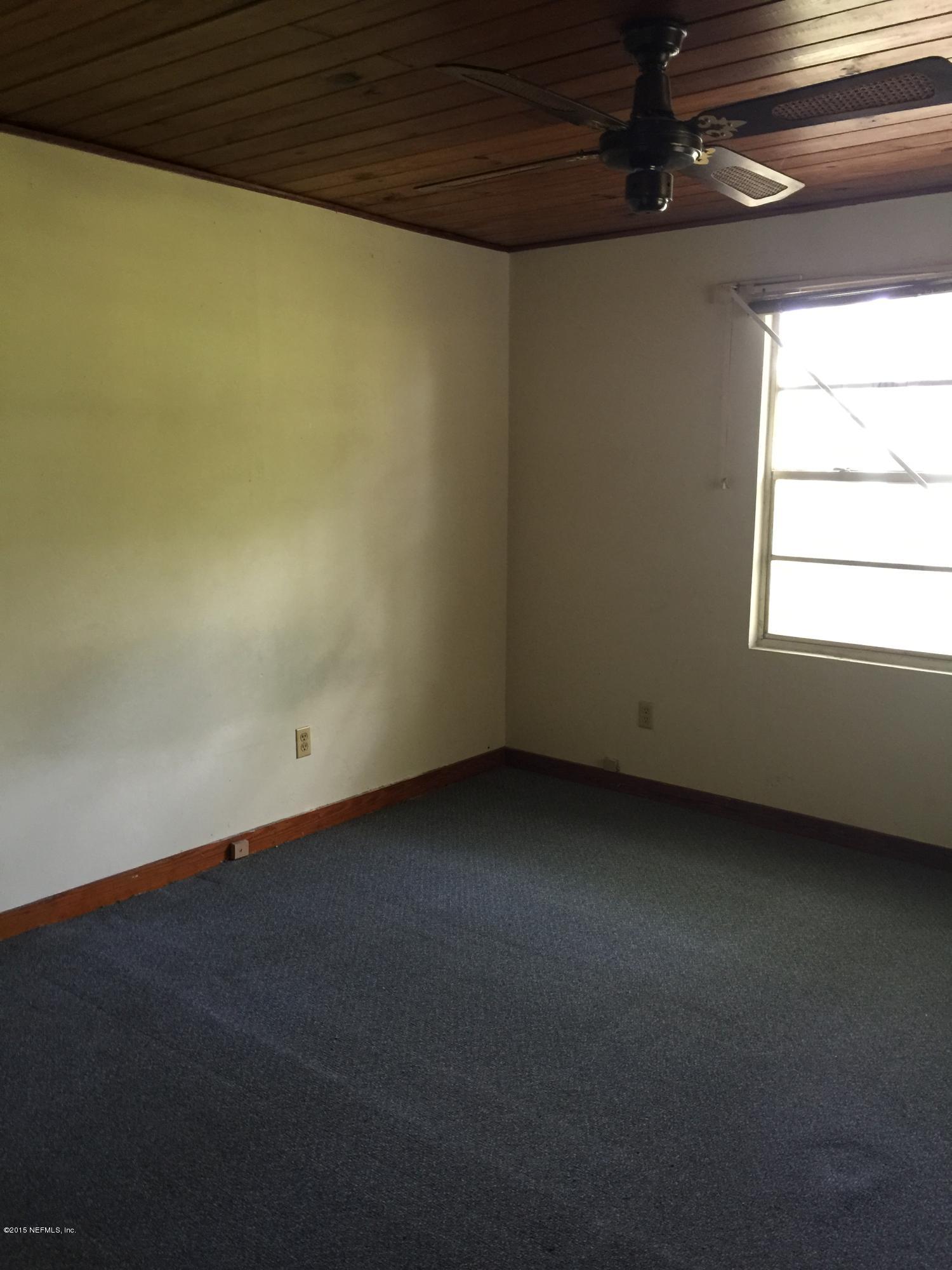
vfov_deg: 61.7
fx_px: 1063
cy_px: 635
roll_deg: -0.1
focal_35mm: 29
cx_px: 476
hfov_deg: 48.2
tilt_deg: -8.8
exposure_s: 1/10
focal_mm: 4.15
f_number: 2.2
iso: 100
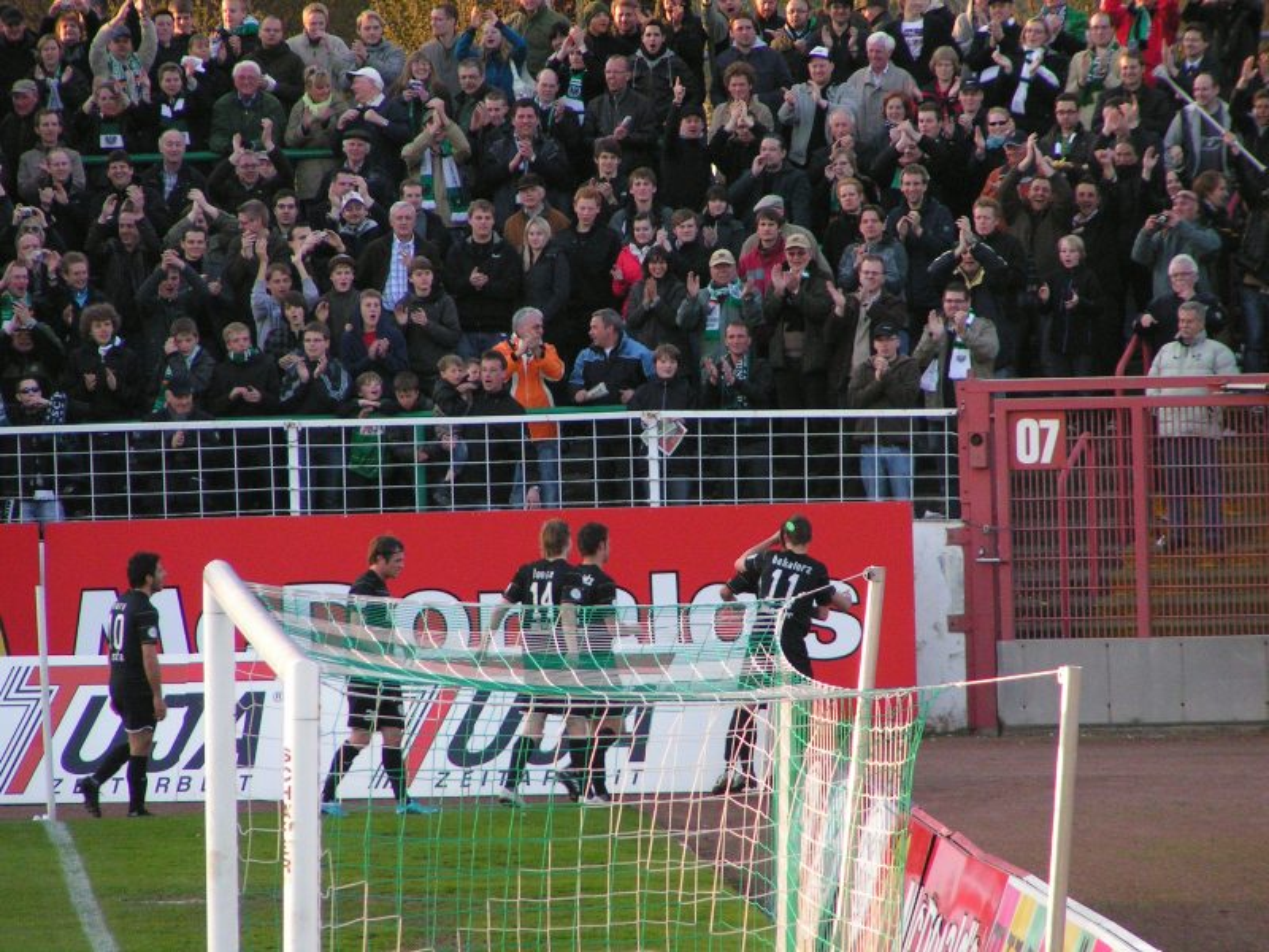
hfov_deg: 5.2
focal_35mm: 380
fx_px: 13931
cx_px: 634
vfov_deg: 3.9
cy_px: 476
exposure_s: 1/200
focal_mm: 58
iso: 200
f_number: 3.5
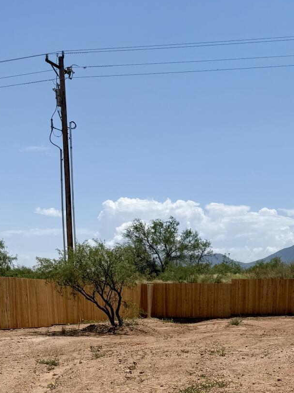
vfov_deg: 29.5
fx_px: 668
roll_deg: -0.6
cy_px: 431
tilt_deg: -10.1
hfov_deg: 24.6
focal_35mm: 59
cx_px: 208
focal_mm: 6.76
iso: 80
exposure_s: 1/9091
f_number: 1.78
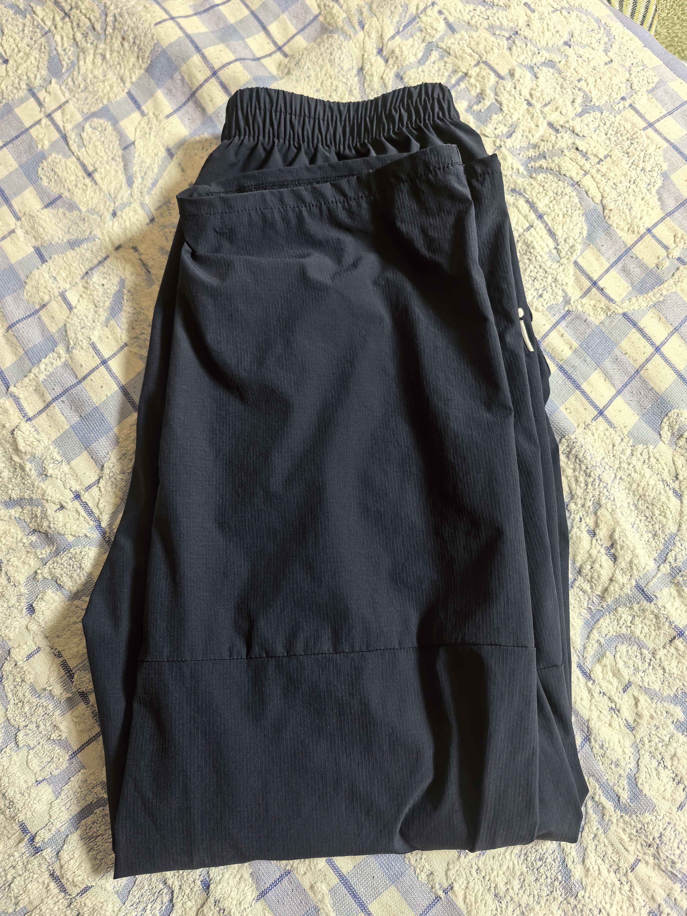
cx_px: 344
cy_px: 458
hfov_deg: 56.8
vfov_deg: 71.6
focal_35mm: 24
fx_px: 635
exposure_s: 1/50
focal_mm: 8.5
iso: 320
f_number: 1.6
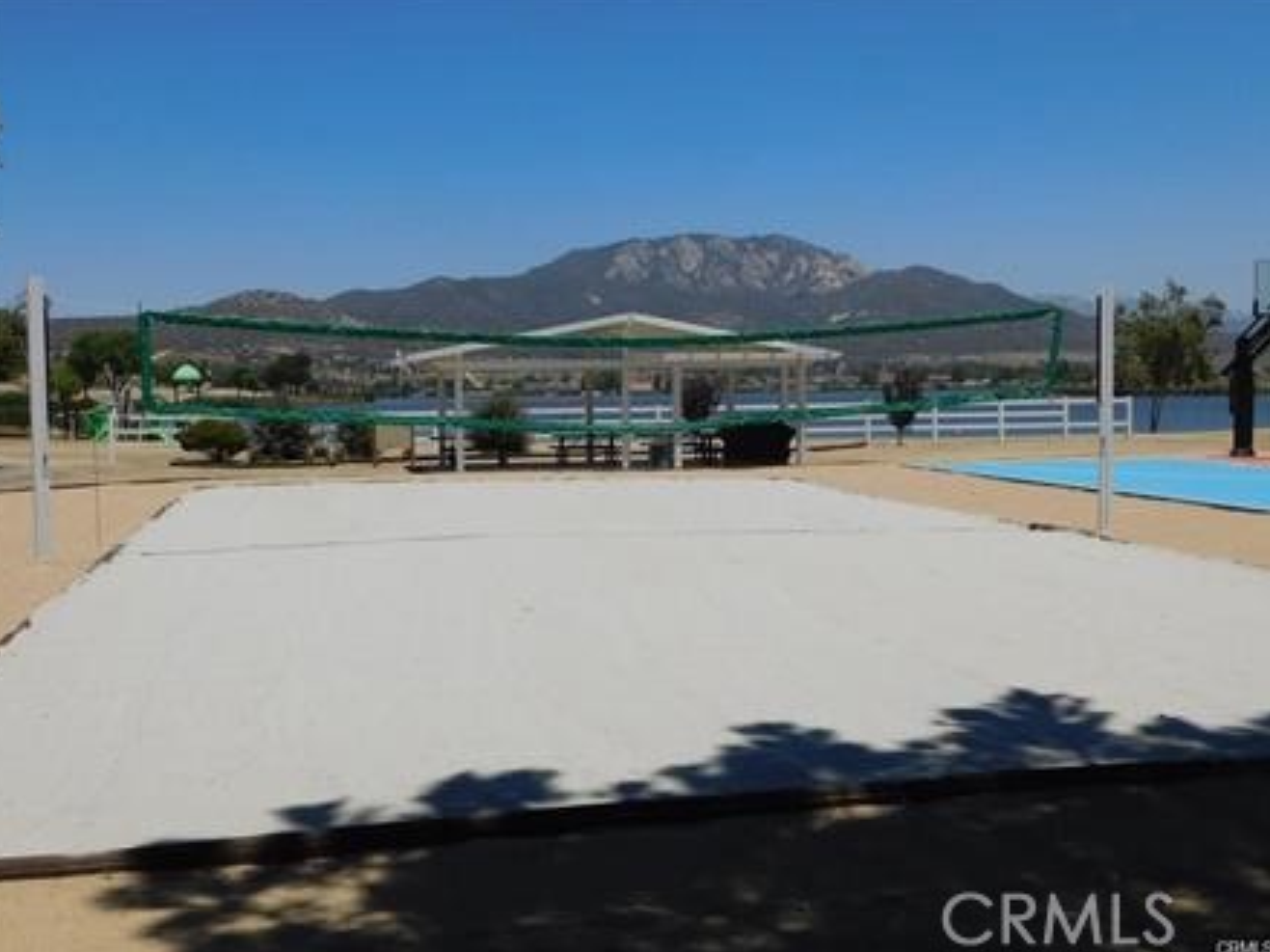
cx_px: 631
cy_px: 473
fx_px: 1504
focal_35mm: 41
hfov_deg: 45.8
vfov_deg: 35.1
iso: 125
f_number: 7.2
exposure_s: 1/800
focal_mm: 7.1
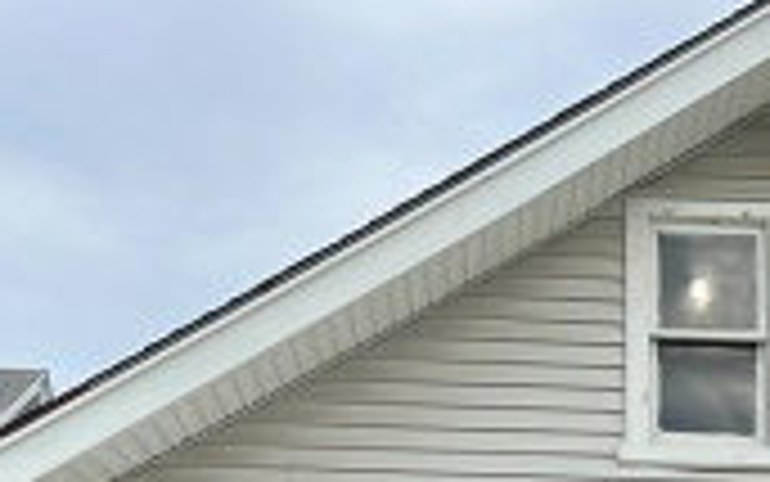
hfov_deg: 26.1
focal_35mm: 76
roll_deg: +0.4
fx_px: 1595
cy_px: 739
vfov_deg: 15.7
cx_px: 711
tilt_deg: +8.9
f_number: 1.78
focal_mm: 6.86
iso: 80
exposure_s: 1/2028
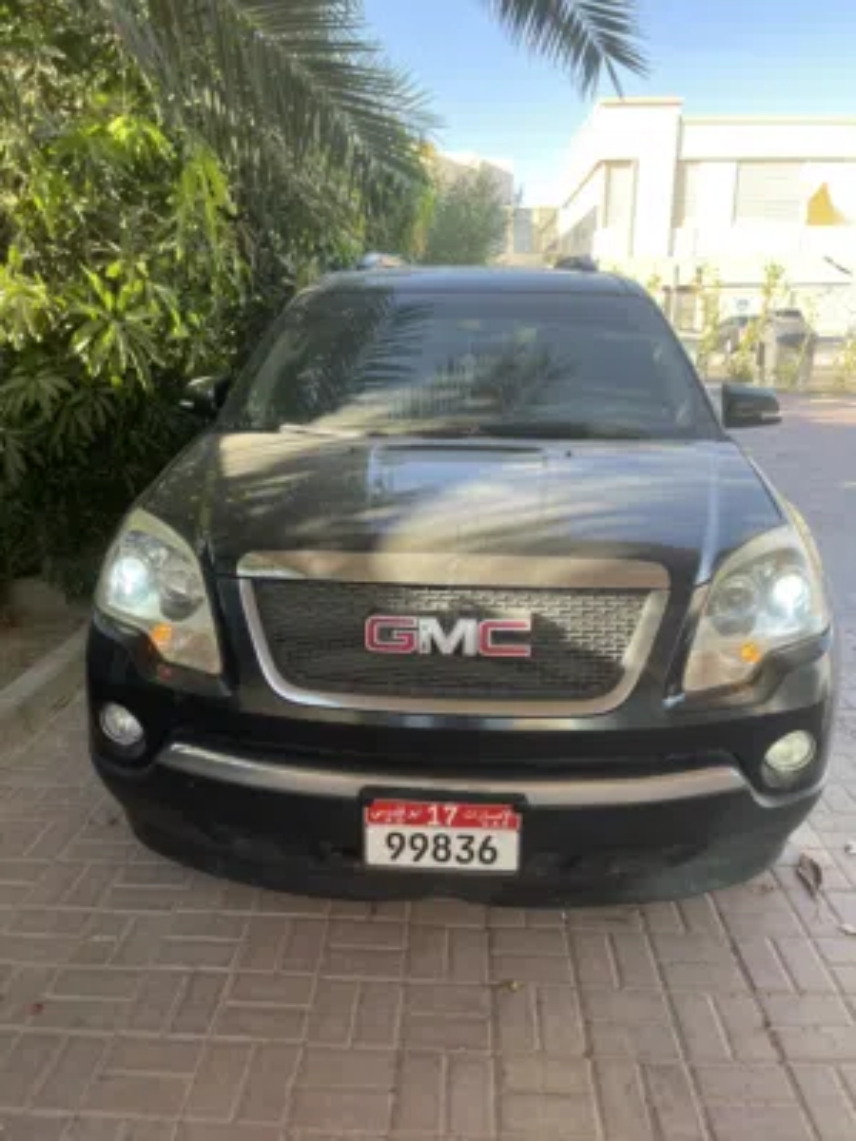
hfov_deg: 54.9
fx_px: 824
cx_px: 428
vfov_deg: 69.4
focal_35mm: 25
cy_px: 570
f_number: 1.6
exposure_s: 1/251
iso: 32
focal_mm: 5.1
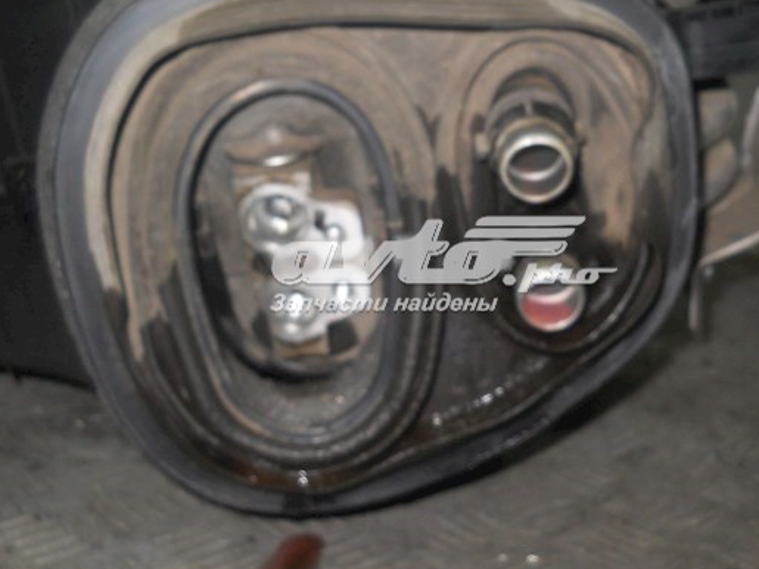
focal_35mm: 51
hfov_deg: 37.4
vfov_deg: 28.5
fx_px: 1118
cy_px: 261
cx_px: 439
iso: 100
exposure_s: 1/30
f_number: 5.5
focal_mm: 6.72
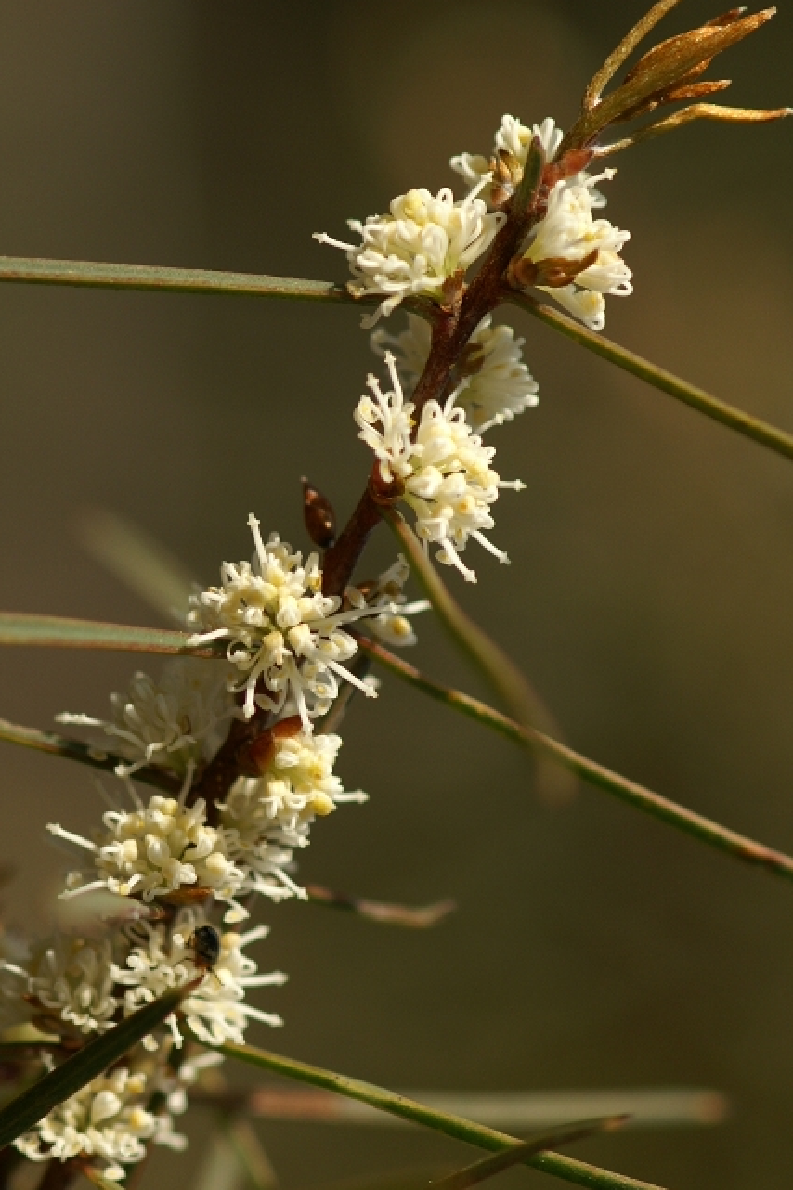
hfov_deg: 6.5
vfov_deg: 9.8
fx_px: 6975
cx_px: 277
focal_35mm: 211
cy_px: 665
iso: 100
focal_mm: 100
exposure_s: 1/1000
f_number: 3.5
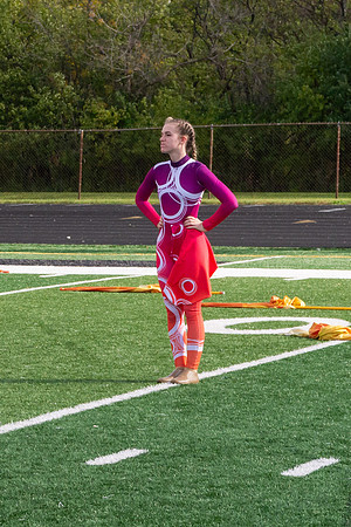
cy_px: 241
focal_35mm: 176
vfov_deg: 11.7
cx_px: -201
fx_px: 2568
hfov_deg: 7.7
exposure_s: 1/2000
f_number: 10
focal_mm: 70
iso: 1600
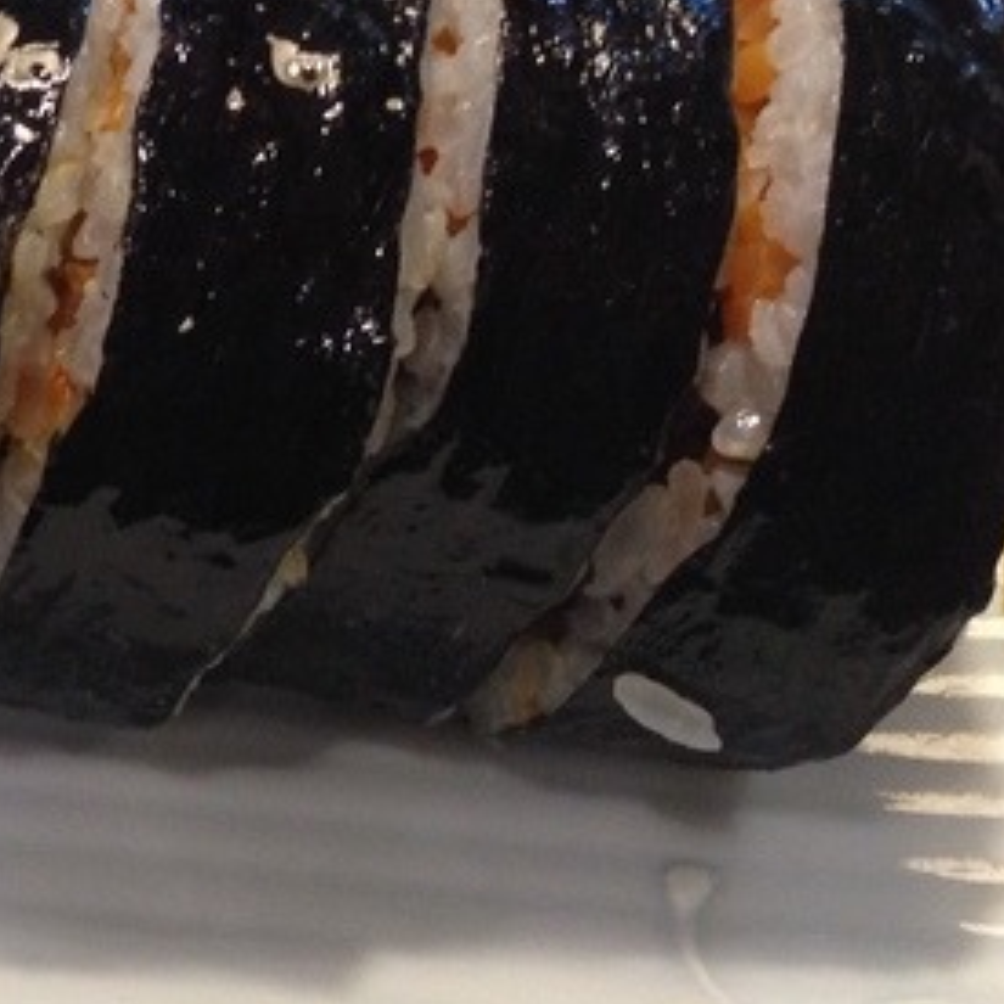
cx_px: -256
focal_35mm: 106
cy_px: 157
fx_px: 3478
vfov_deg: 16.3
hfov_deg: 15.7
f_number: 2.4
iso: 125
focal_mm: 4.12
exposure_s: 1/20
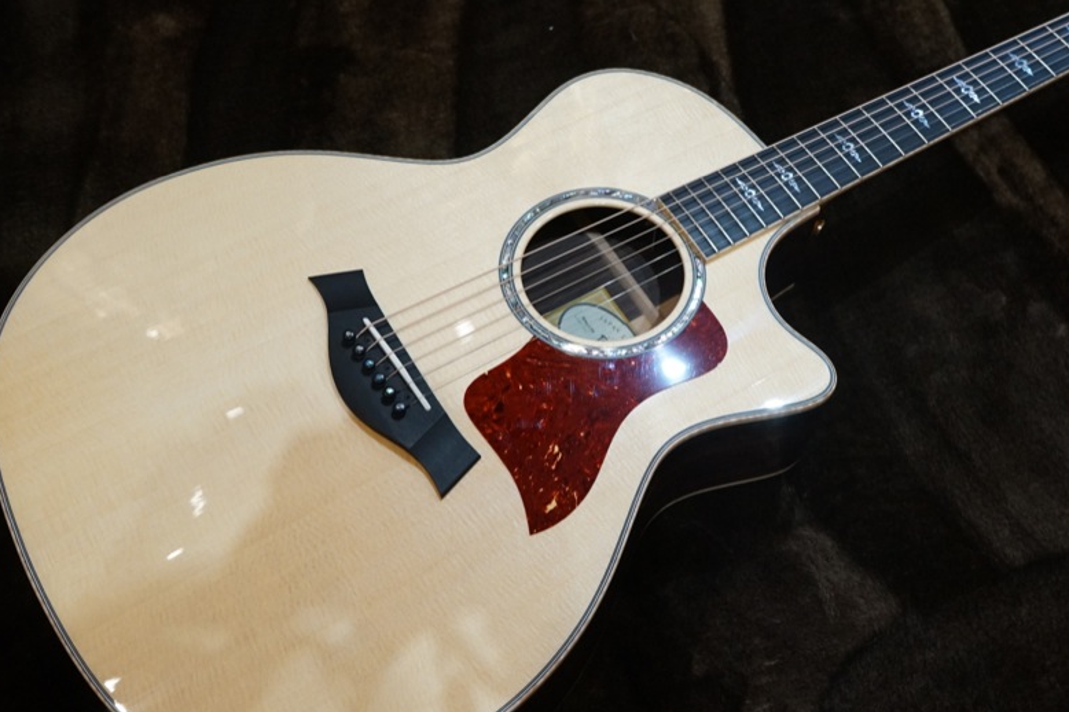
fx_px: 1068
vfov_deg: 36.8
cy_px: 348
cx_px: 647
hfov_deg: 52.7
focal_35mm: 36
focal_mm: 28
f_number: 6.3
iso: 3200
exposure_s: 1/50
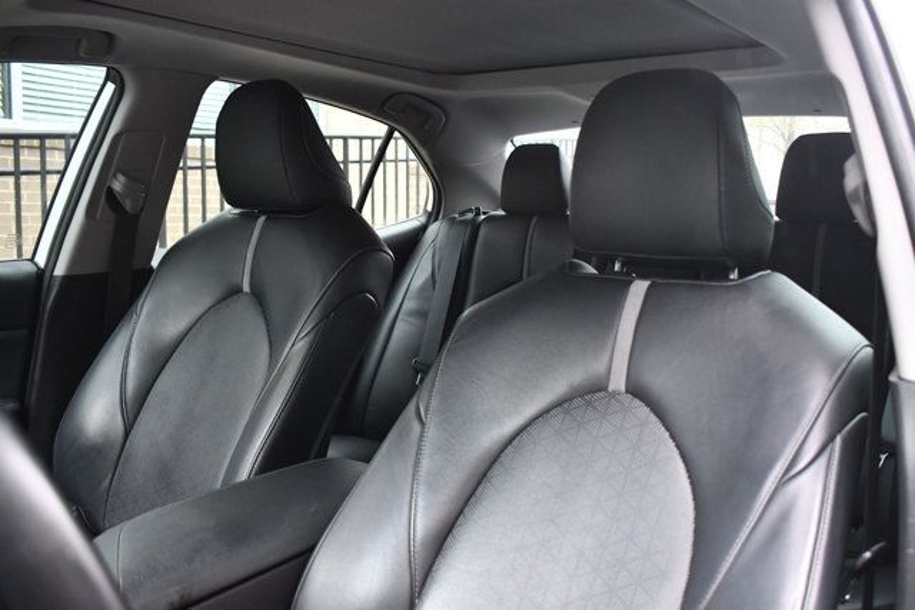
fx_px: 839
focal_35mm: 33
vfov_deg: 40.0
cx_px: 458
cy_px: 305
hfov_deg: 57.2
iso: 2200
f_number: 3.8
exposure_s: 1/125
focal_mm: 22
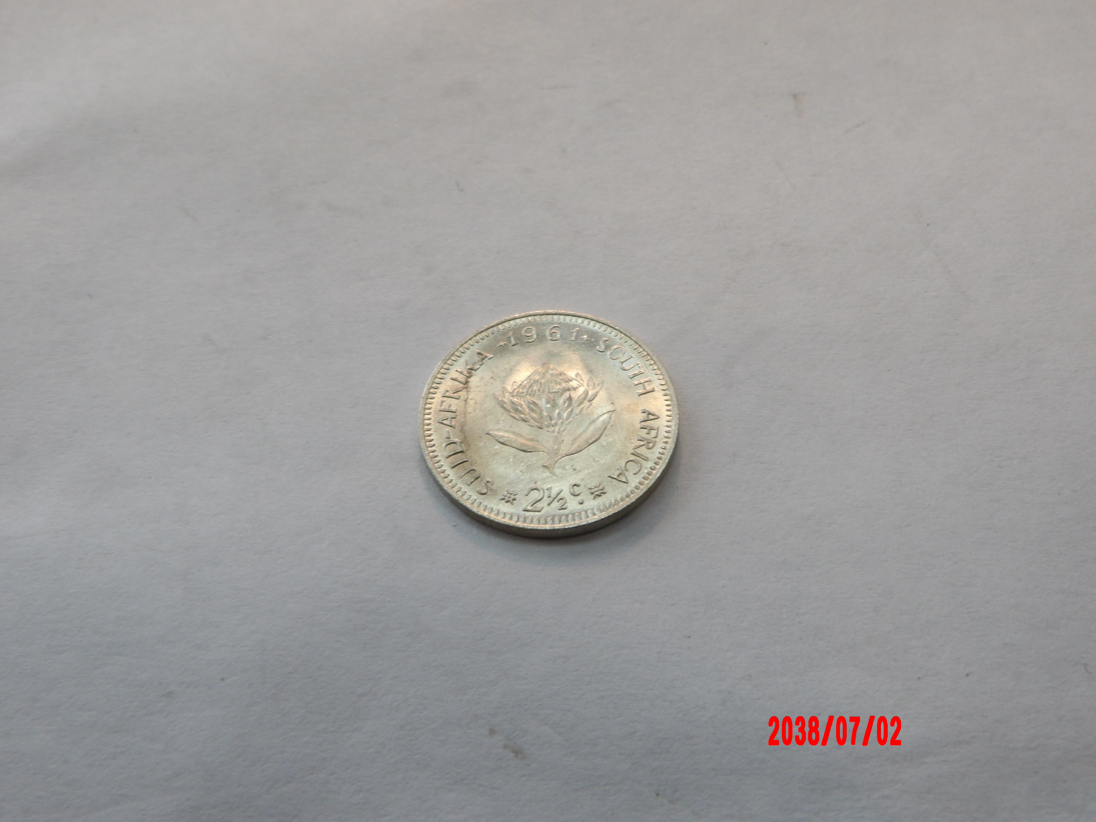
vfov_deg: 34.3
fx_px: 1330
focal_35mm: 42
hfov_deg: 44.8
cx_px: 548
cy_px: 411
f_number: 4.9
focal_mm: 7.6
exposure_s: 1/30
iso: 163
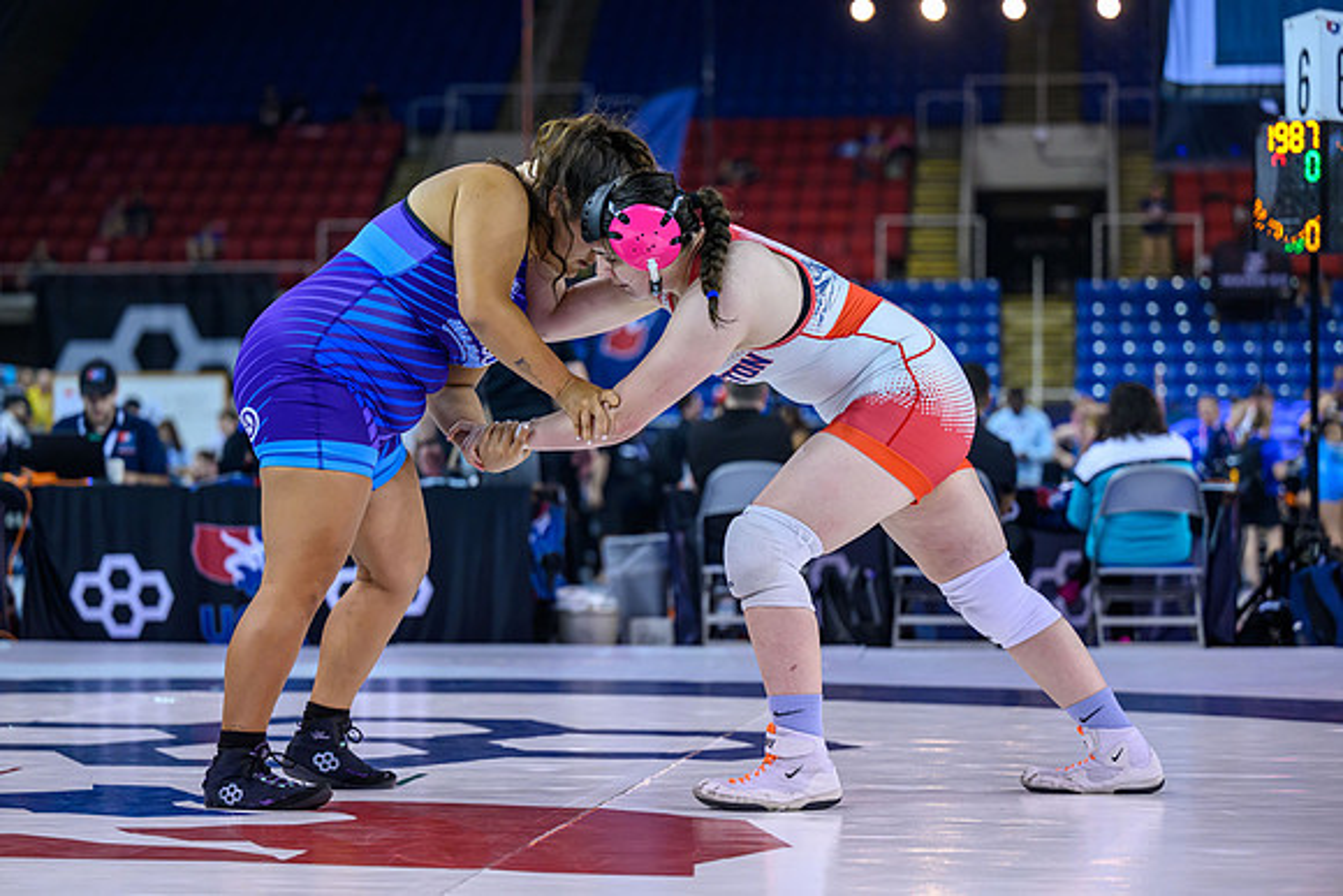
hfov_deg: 23.1
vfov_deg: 15.5
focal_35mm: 88
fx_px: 3284
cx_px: 672
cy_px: 448
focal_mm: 88
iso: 2500
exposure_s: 1/800
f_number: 2.8
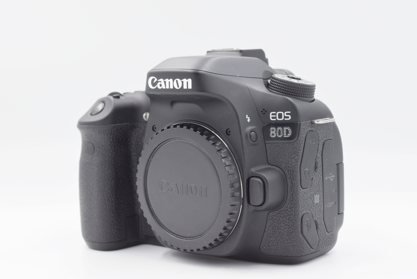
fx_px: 835
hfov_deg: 28.1
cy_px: 140
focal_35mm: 72
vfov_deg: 19.0
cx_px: 208
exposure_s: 1/100
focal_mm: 48
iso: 400
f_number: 8
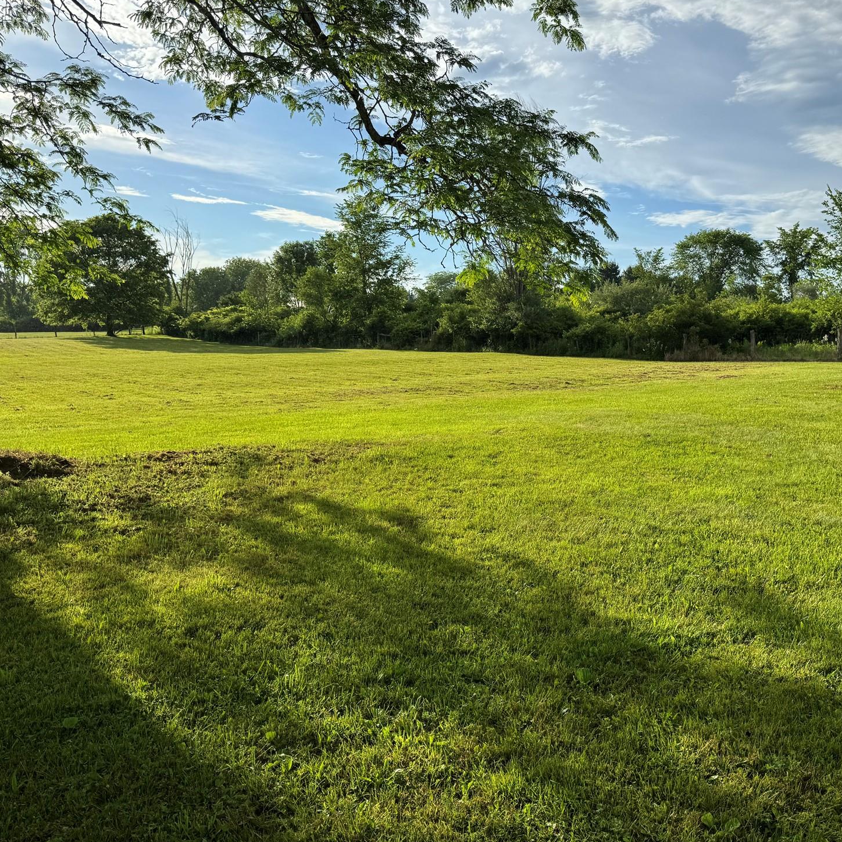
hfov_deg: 53.6
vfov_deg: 54.0
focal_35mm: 30
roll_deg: -1.6
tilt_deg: -5.4
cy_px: 413
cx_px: 511
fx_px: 826
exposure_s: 1/4608
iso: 80
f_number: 1.78
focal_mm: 6.76
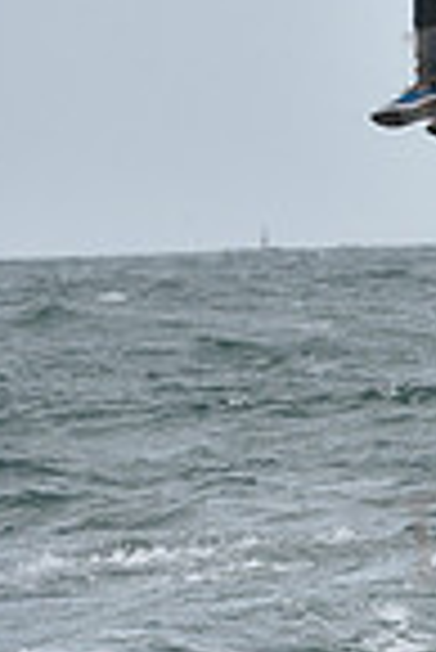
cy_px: 173
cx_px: 1272
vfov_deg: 2.6
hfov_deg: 1.7
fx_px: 14498
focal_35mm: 800
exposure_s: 1/1000
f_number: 8
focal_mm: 200
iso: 320
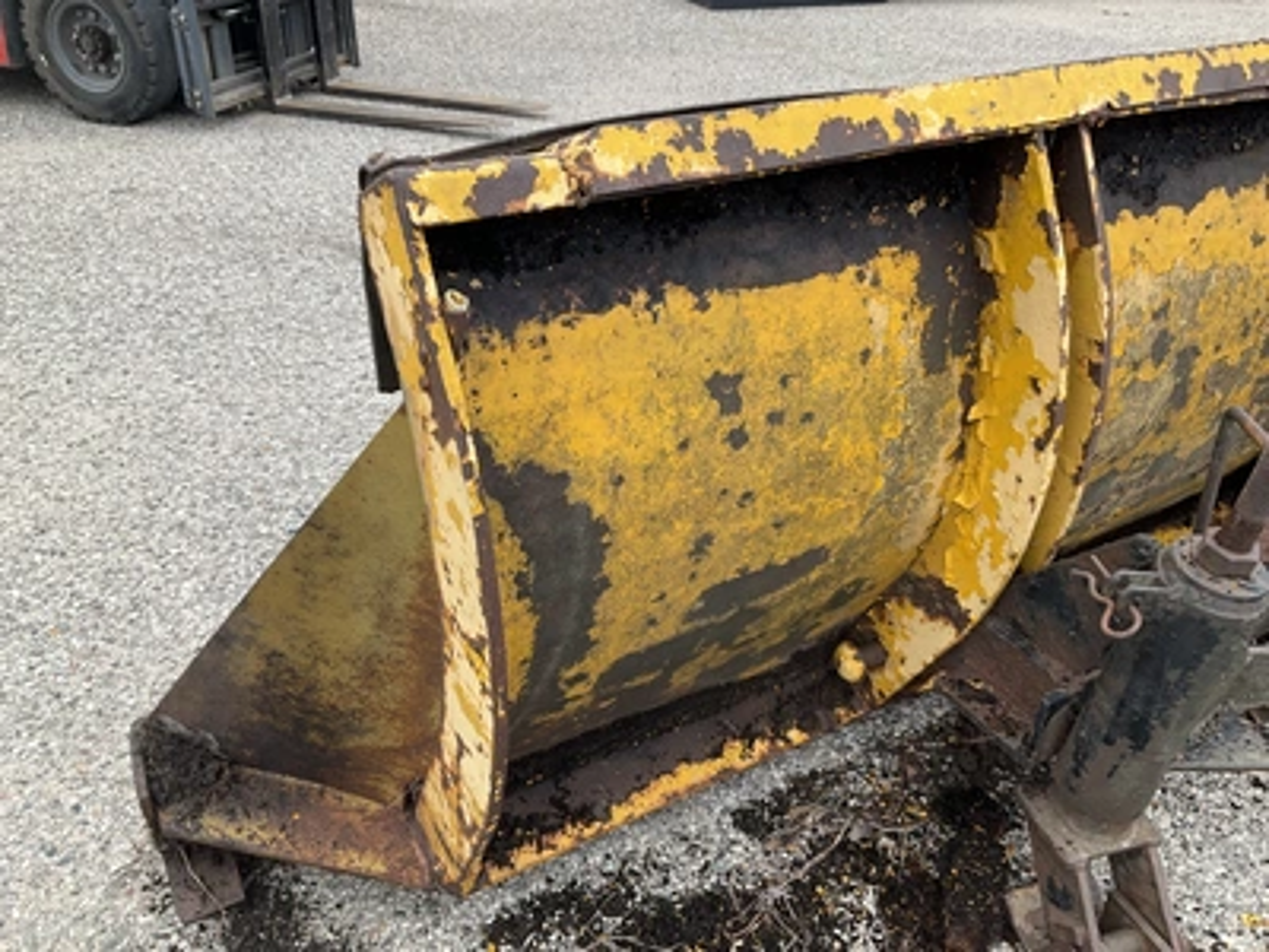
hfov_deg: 61.7
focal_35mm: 29
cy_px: 476
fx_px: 1063
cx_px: 634
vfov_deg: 48.2
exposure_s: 1/173
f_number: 1.8
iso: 20
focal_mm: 3
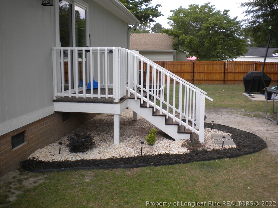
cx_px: 139
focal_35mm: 35
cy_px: 104
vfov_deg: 40.7
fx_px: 281
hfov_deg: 52.6
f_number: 4.6
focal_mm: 6.3
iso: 80
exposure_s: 1/204
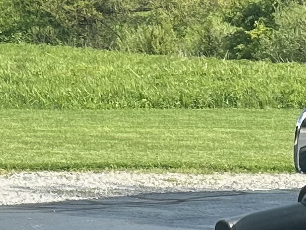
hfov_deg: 11.3
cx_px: 205
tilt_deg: -23.1
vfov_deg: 7.6
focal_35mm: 174
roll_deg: -0.3
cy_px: 643
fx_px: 1539
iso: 50
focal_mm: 5.7
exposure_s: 1/1295
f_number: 1.5
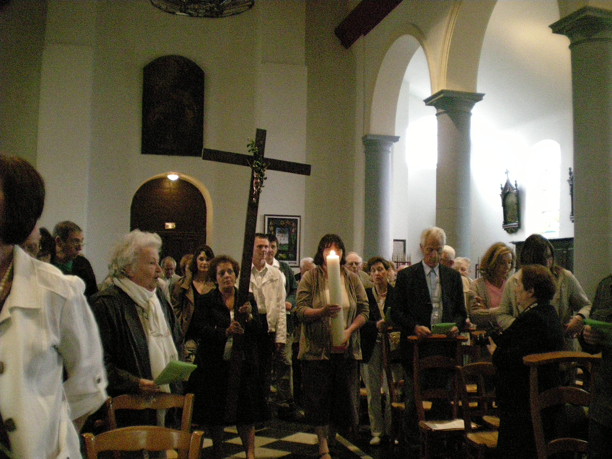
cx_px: 306
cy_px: 230
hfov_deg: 49.0
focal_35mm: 38
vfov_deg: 37.7
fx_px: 672
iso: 1000
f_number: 3.1
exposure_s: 1/30
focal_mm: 6.3
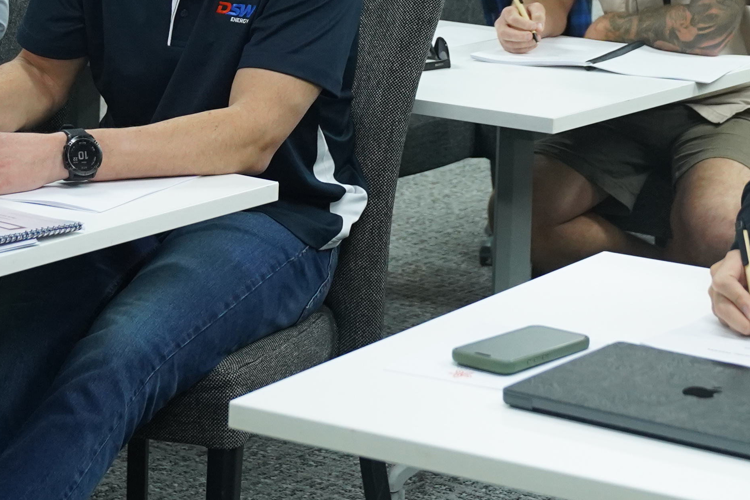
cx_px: 595
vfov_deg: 10.6
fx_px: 2604
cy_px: -272
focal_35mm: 125
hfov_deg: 16.3
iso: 2500
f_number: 4
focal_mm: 39
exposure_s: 1/200
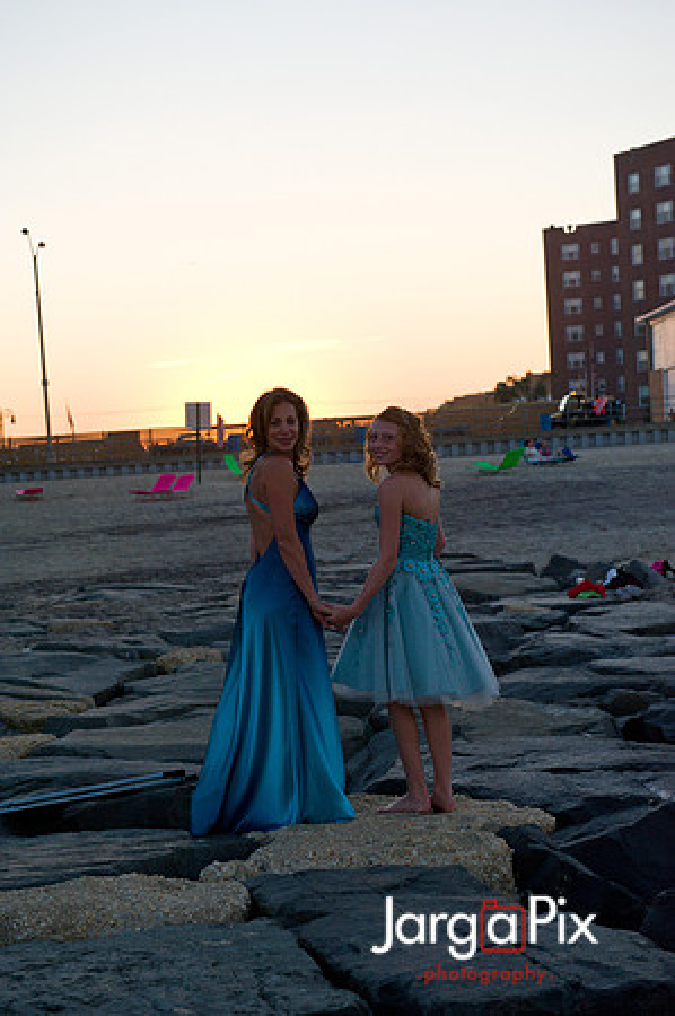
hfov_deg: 21.9
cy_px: 508
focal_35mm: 62
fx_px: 1748
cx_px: 338
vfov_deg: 32.4
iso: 800
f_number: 5.6
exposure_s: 1/1000
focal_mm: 62
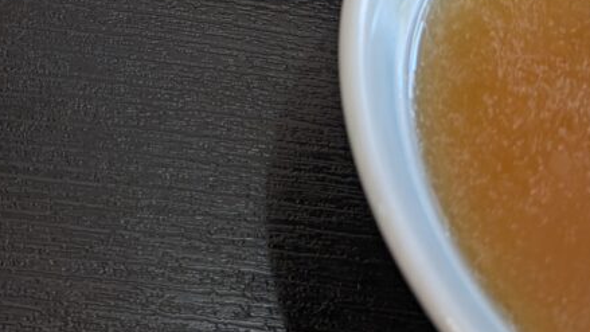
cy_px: -63
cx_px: 94
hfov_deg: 33.1
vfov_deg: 18.7
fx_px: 954
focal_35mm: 61
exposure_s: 1/33.3
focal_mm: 4.53
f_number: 1.7
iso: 57
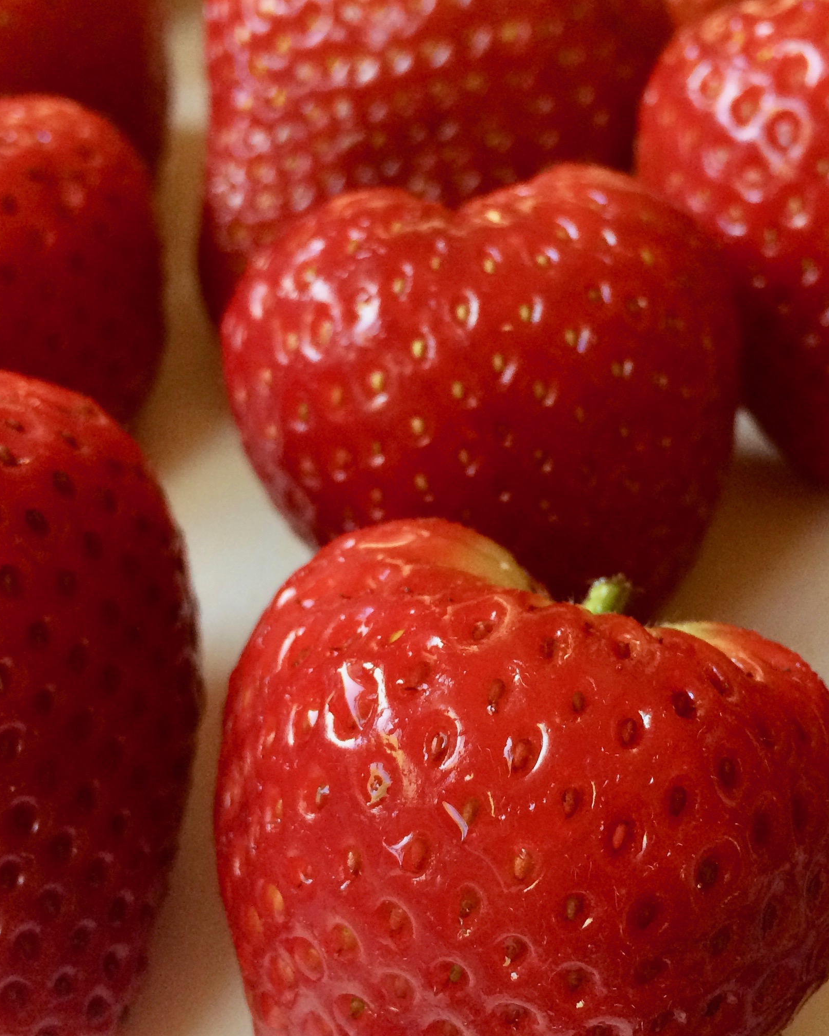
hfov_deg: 32.7
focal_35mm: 46
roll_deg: +2.0
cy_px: 462
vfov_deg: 40.3
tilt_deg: -41.7
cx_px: 469
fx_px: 1411
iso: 125
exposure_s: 1/30
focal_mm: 4.15
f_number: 2.2
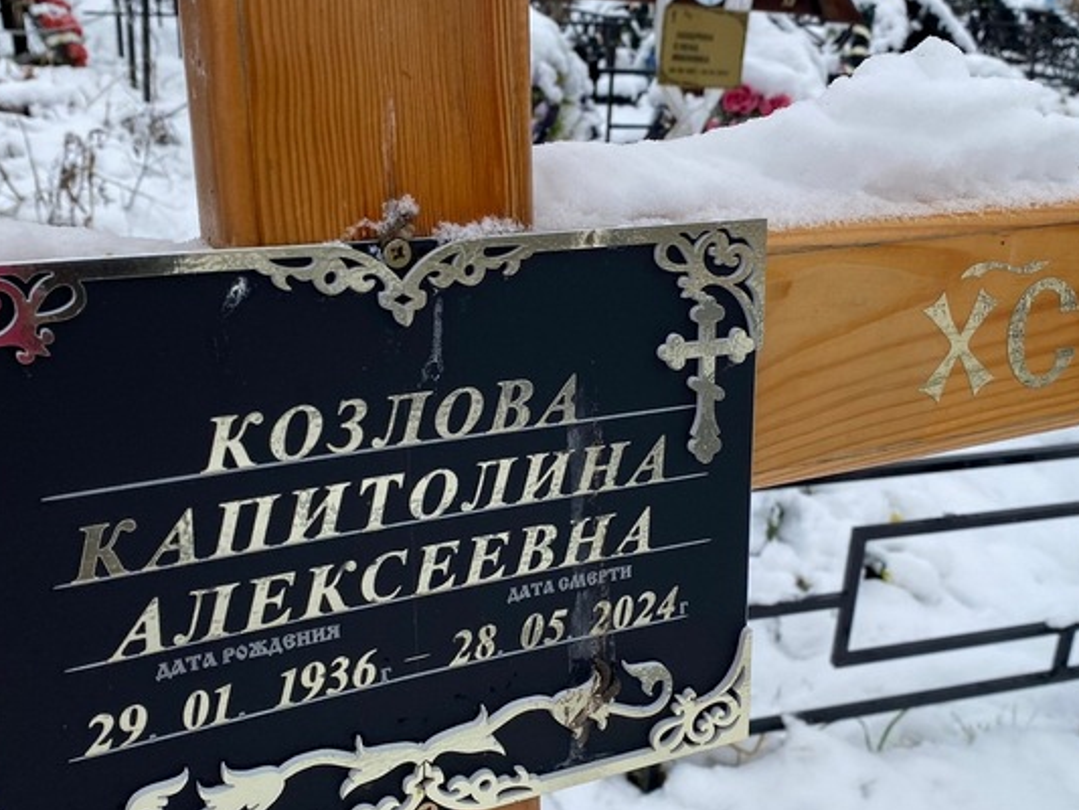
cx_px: 589
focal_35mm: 39
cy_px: 425
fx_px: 1216
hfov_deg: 47.8
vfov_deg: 36.8
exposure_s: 1/276
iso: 32
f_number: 1.8
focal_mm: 4.25
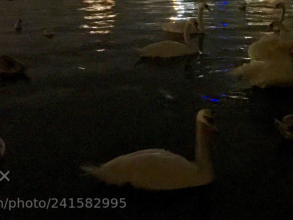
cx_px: 244
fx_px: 550
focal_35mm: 65
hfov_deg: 29.0
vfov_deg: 21.5
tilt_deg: -6.7
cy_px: -19
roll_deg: -1.2
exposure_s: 1/4
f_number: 1.8
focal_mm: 3.99
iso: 400
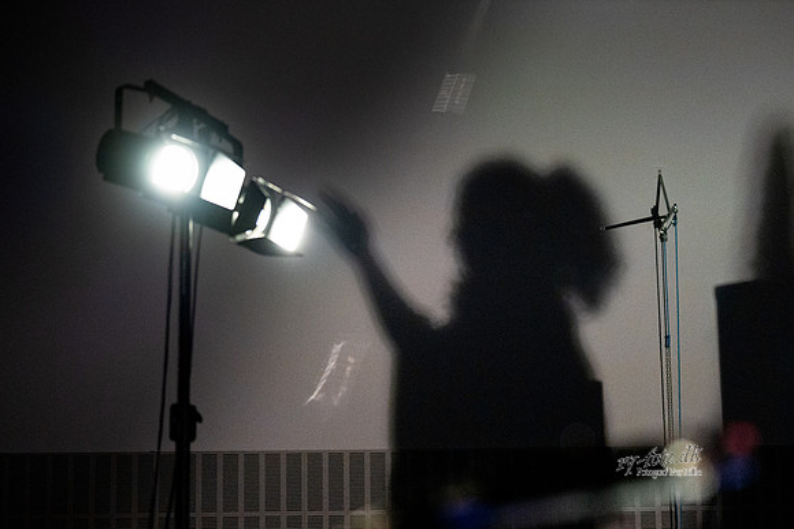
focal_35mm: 100
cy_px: 267
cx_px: 511
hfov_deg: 20.3
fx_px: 2211
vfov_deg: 13.7
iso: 10000
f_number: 2.8
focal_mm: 77
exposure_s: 1/160
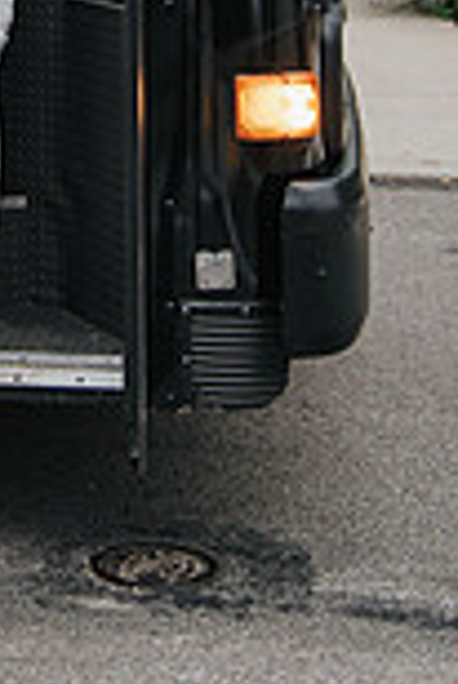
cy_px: -218
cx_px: -138
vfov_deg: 17.2
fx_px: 2113
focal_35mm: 111
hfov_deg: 12.0
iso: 500
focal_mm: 38
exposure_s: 1/250
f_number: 4
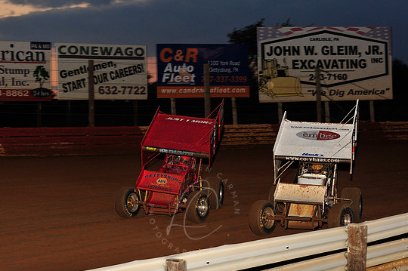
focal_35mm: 86
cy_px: 140
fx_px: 974
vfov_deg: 15.9
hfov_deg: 23.7
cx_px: 193
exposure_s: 1/320
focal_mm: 80
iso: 1000
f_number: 8
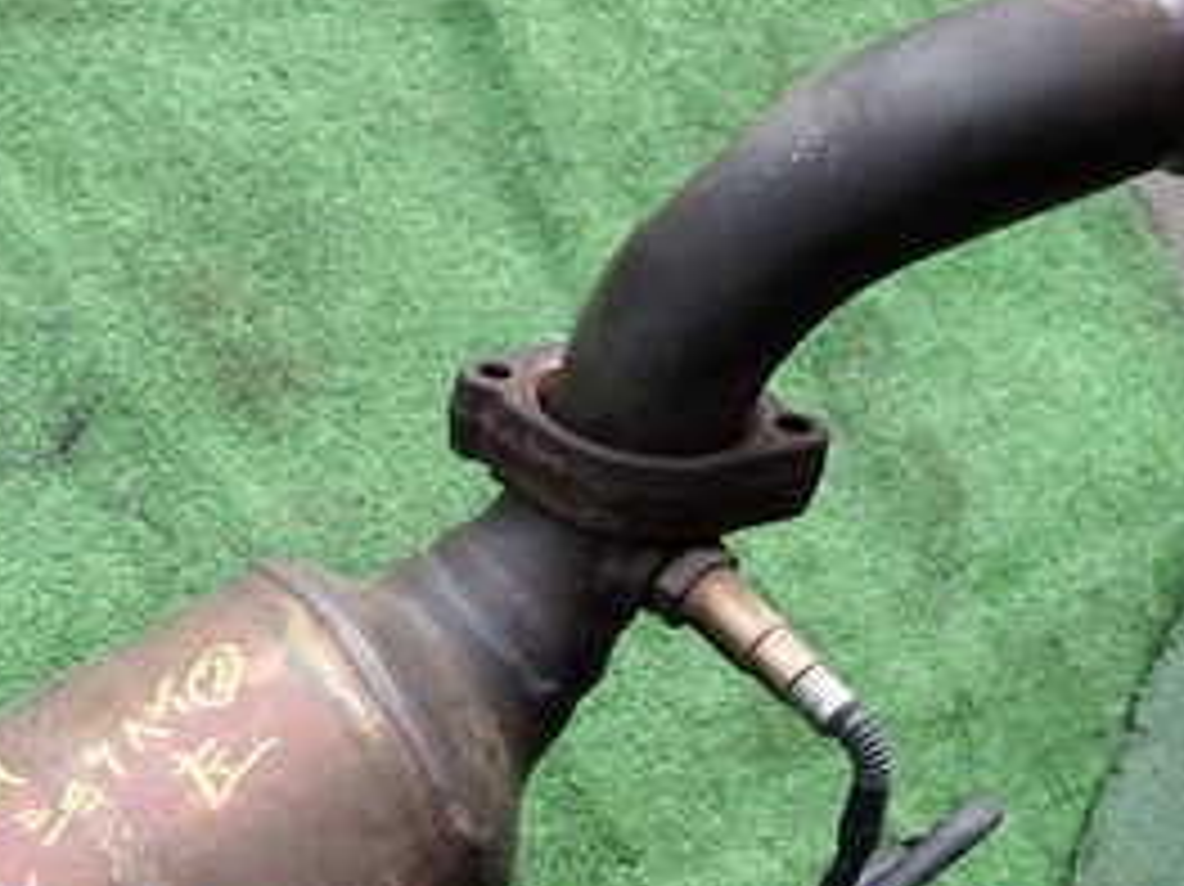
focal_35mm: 57
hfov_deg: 33.0
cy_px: 814
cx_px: 270
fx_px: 1949
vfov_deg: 24.8
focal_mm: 4.5
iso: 100
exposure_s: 1/250
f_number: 2.8
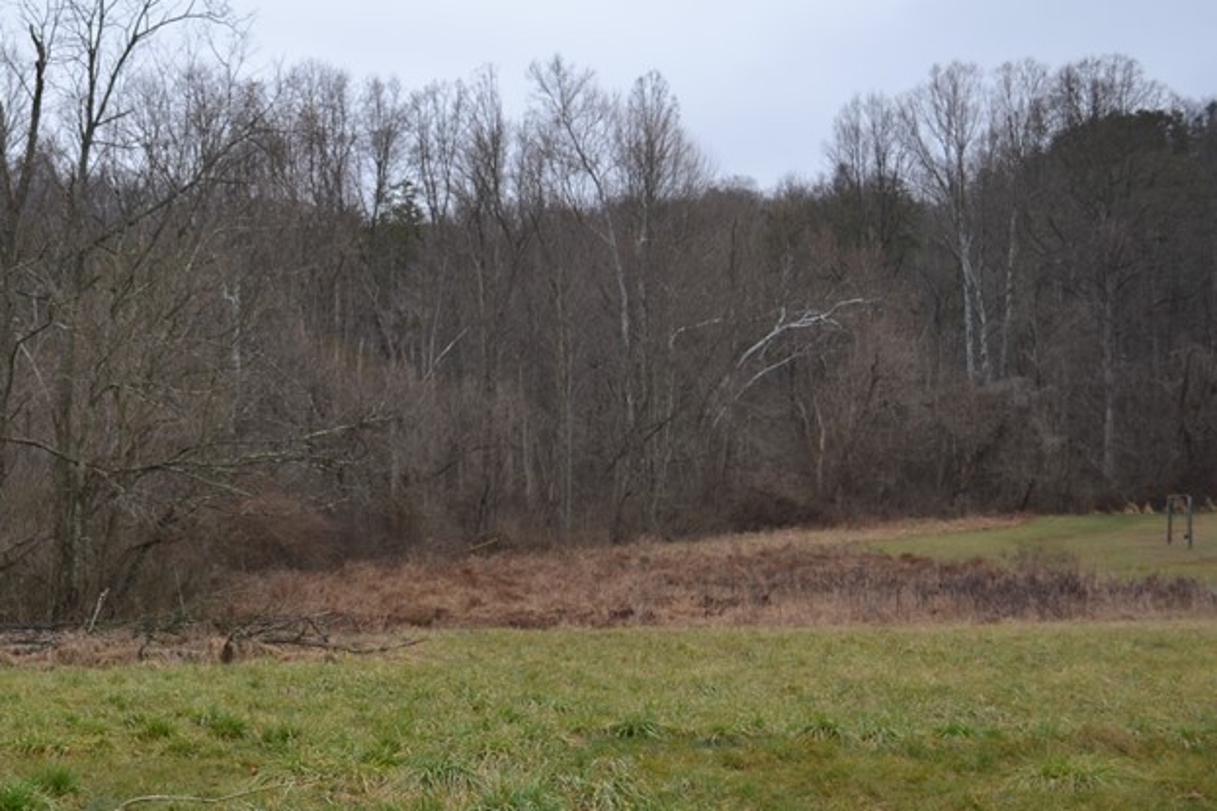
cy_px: 440
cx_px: 199
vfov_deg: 20.0
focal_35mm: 68
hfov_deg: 28.8
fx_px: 2298
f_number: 4.2
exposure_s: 1/125
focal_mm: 26
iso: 160
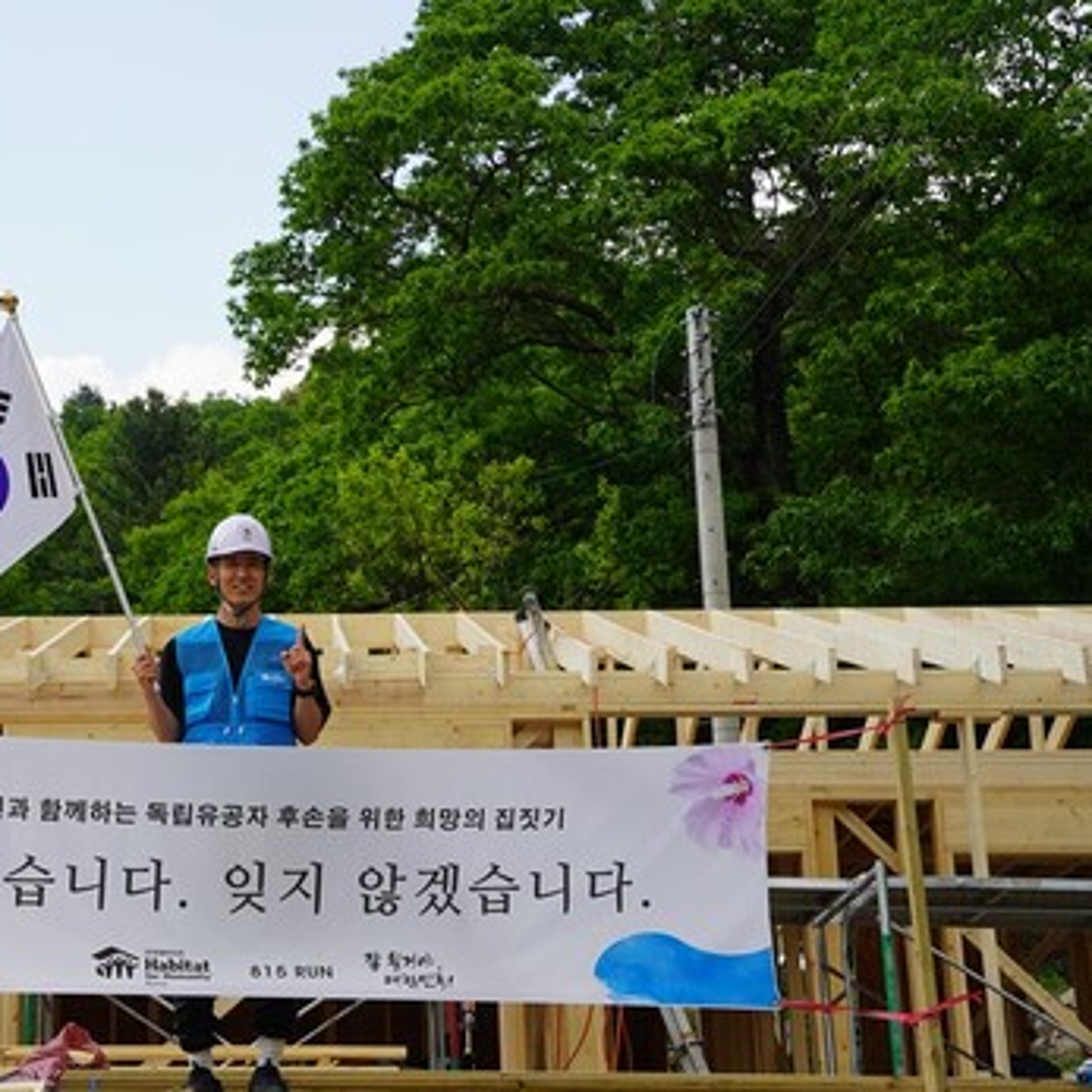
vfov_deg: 25.0
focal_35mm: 69
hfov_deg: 24.6
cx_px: 201
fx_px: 2463
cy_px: 623
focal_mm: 47
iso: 100
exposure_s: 1/125
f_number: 9
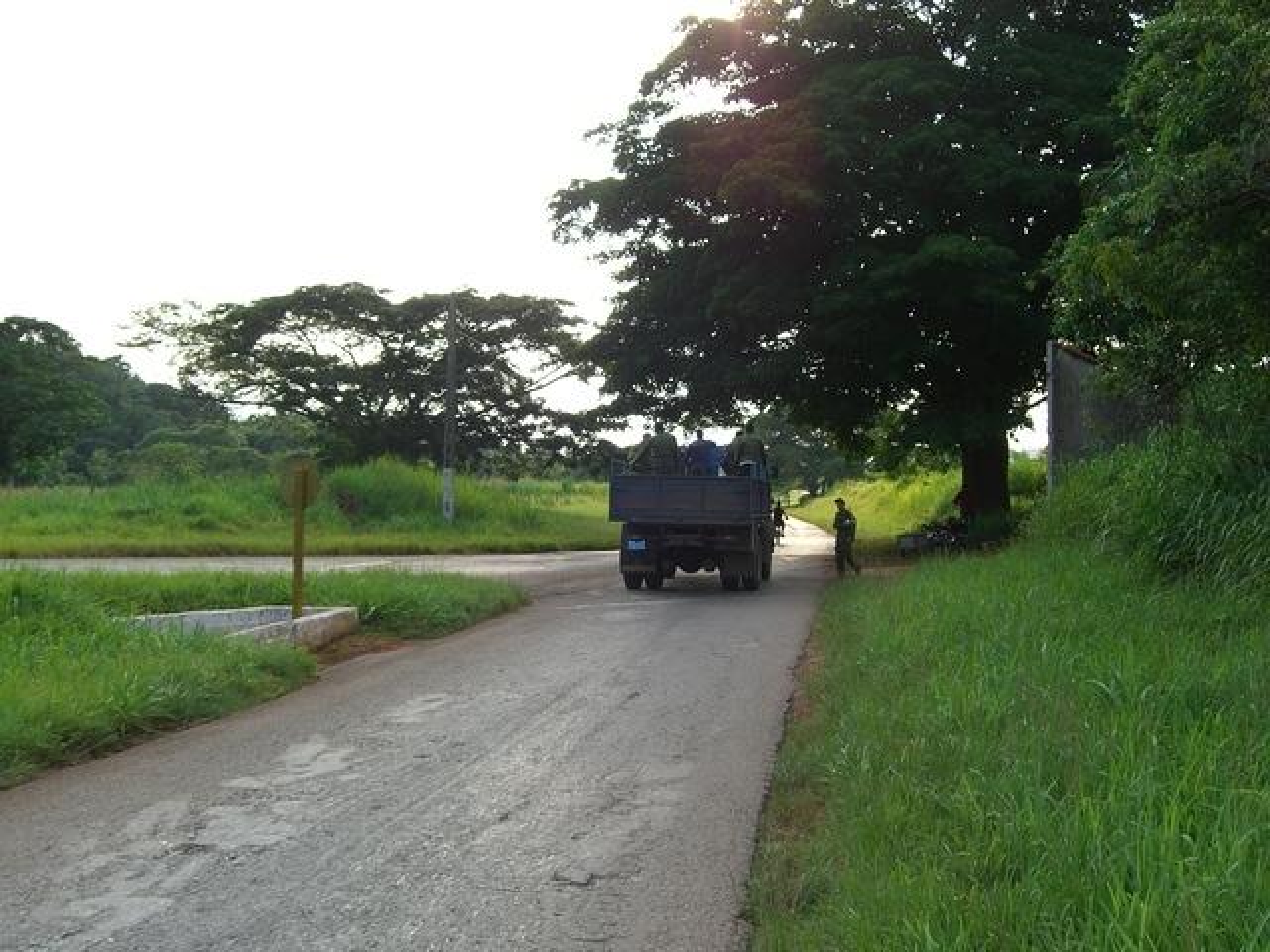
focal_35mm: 38
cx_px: 635
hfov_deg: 49.0
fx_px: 1394
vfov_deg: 37.7
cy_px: 476
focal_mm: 7.9
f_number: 4
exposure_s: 1/250
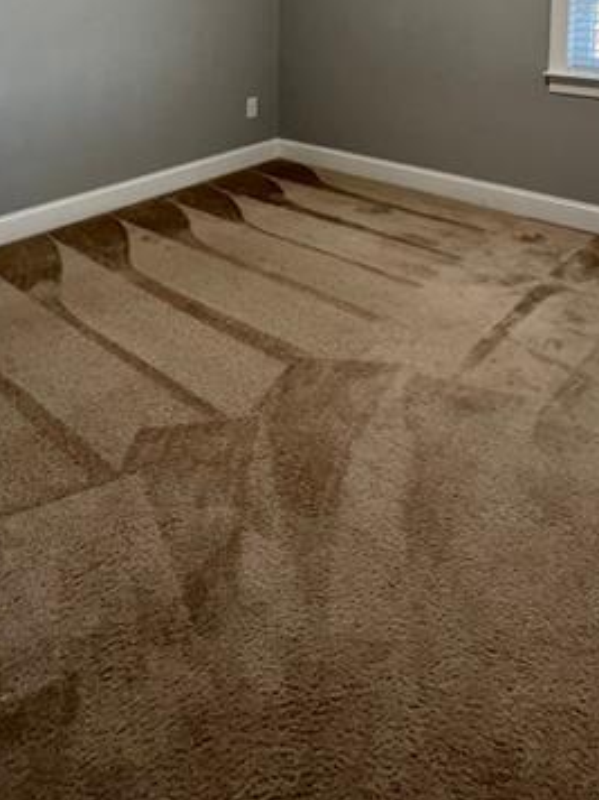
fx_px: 647
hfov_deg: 49.5
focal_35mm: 28
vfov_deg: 52.7
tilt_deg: -5.9
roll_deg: -0.4
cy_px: 31
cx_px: 262
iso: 160
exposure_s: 1/60
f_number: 1.8
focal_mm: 1.57
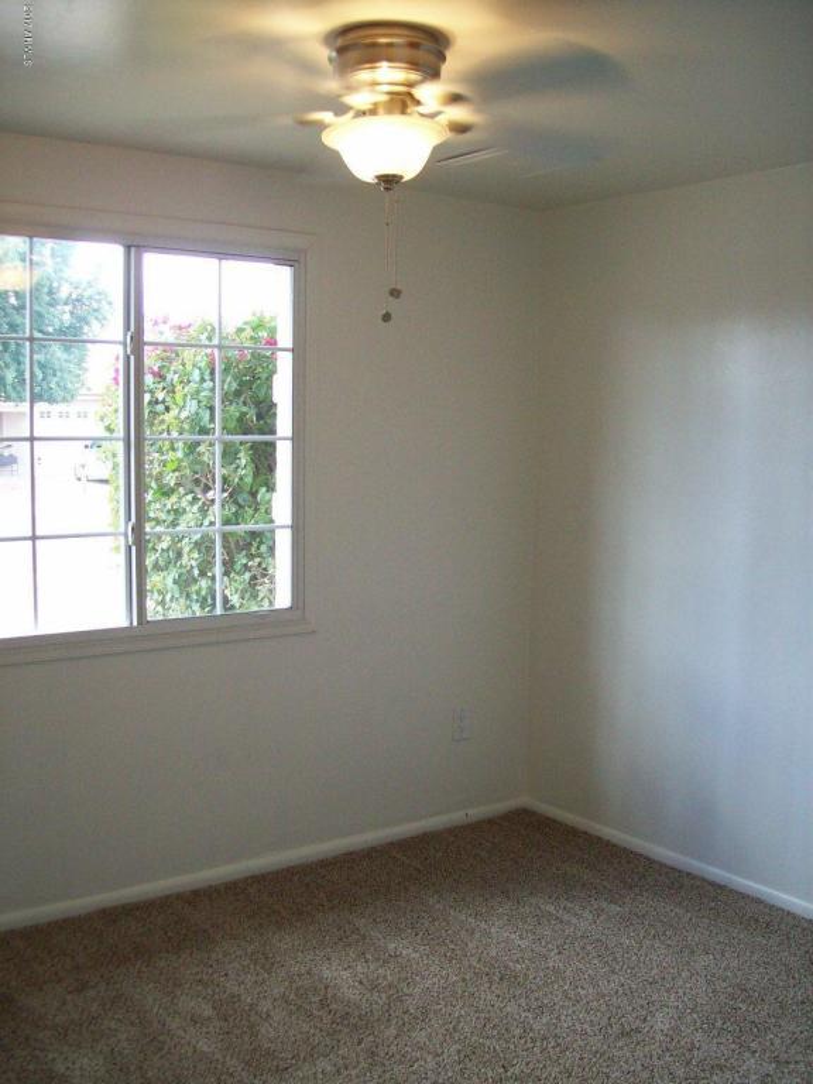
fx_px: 1127
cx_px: 406
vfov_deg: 51.4
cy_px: 542
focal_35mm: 36
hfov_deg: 39.7
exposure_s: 1/64
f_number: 2.7
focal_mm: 6
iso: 109
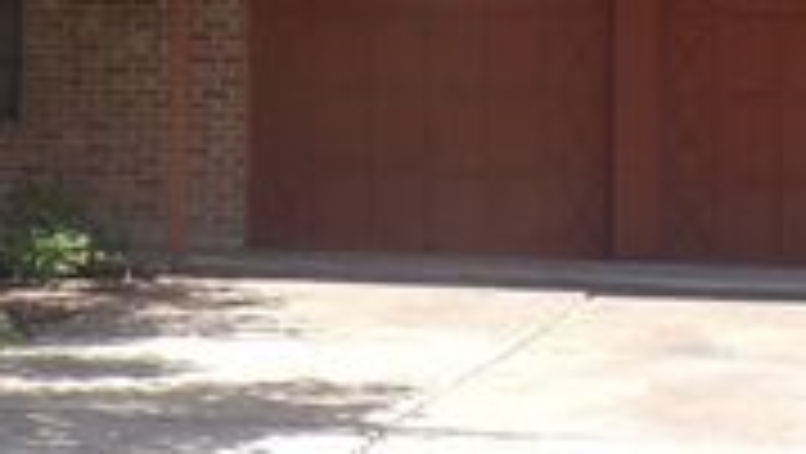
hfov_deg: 14.2
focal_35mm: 149
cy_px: -272
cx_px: 0
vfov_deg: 8.0
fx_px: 3187
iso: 80
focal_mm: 8.7
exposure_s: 1/125
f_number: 5.1
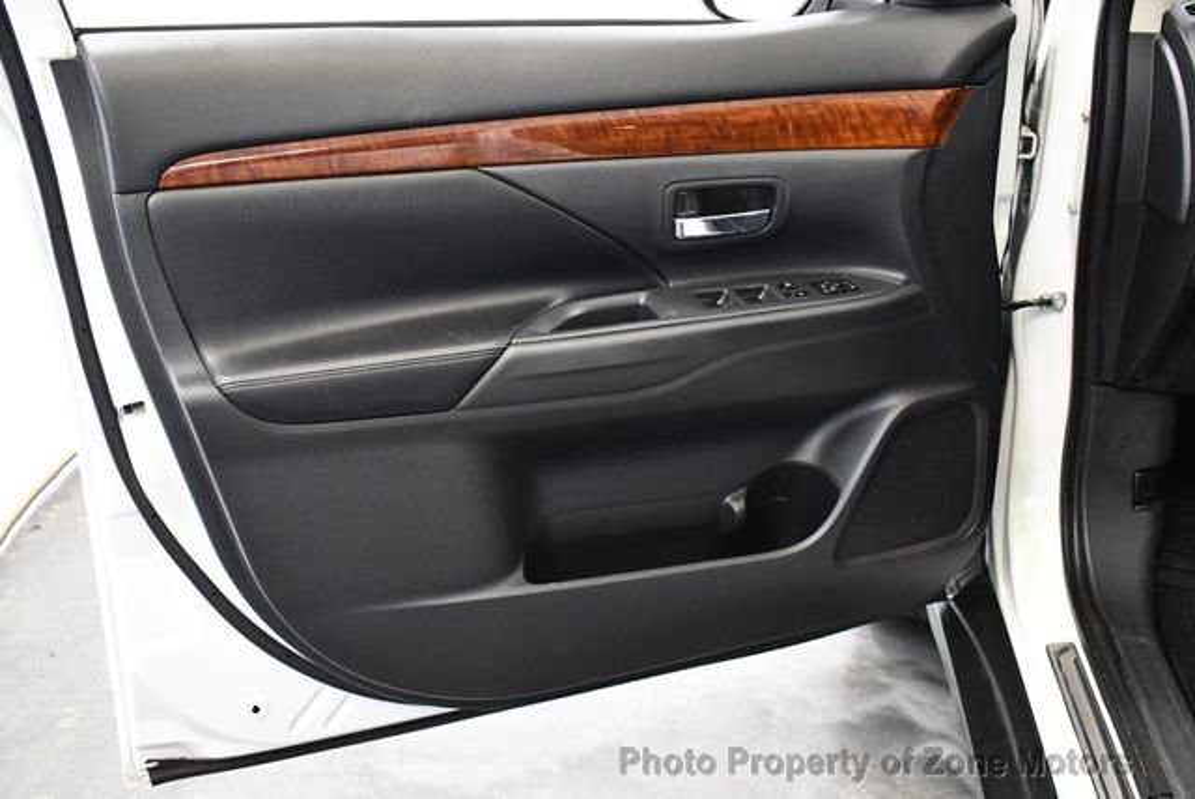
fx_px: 1196
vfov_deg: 36.9
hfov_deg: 53.1
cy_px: 400
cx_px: 598
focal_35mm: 36
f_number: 3.5
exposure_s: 1/100
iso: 3200
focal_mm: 18
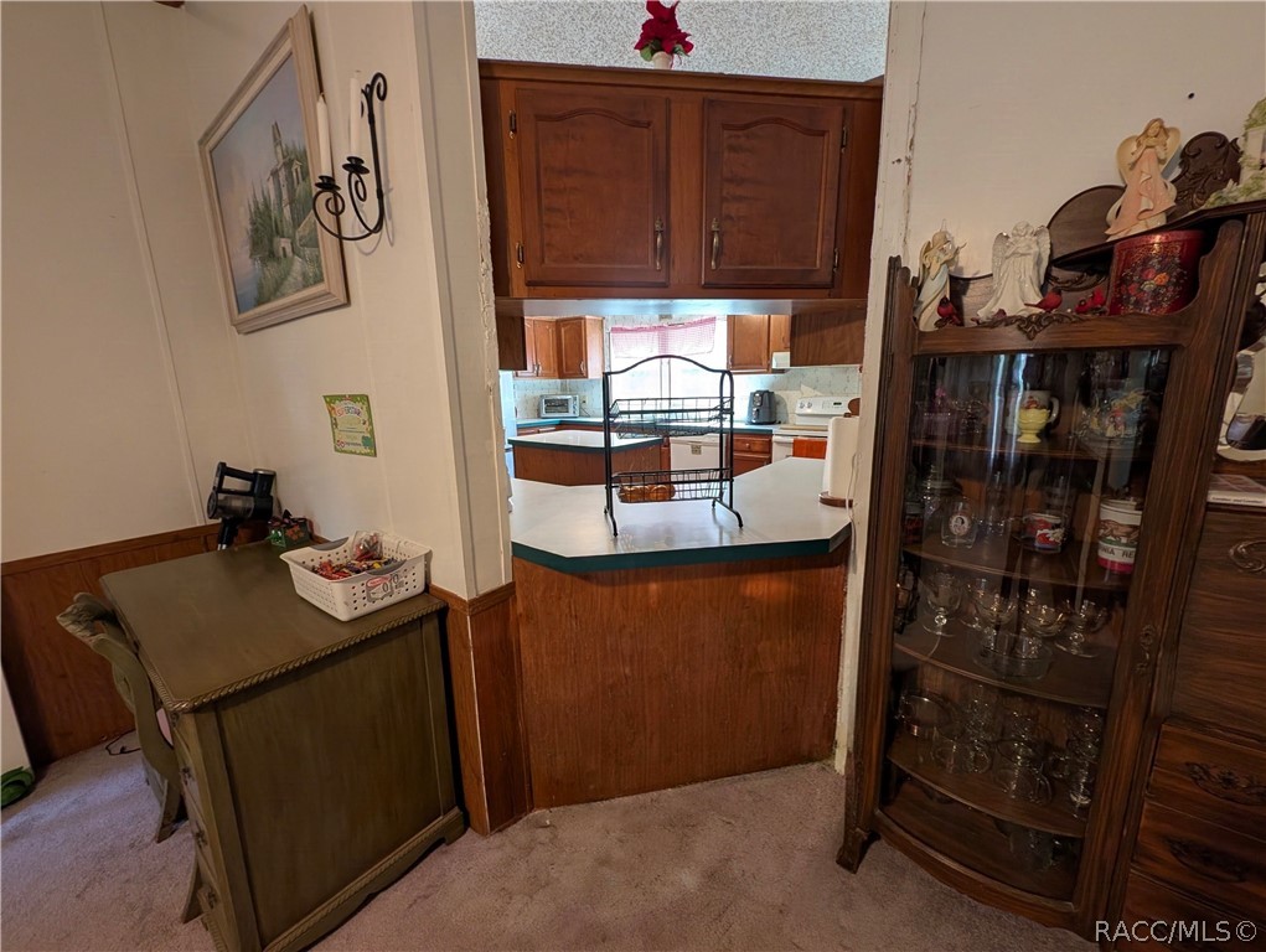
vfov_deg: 94.6
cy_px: 476
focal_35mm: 12
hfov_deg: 110.5
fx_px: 439
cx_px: 633
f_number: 1.95
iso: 108
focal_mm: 2.23
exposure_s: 1/30
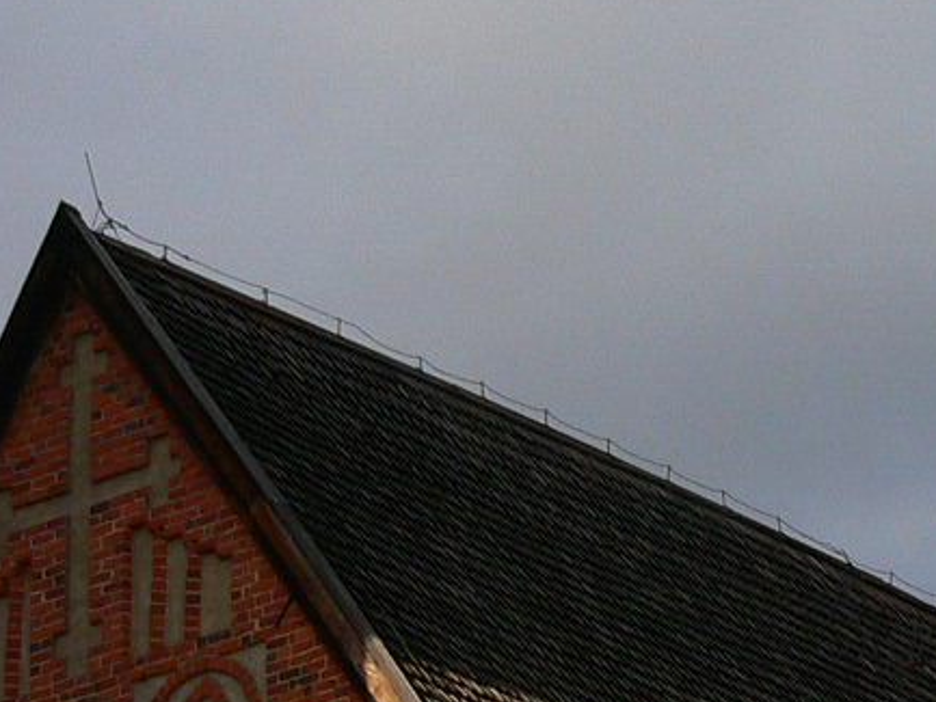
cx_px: 860
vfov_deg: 7.6
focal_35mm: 192
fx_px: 5193
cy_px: 1093
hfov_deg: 10.2
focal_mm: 8.7
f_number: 4
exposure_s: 1/400
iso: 80
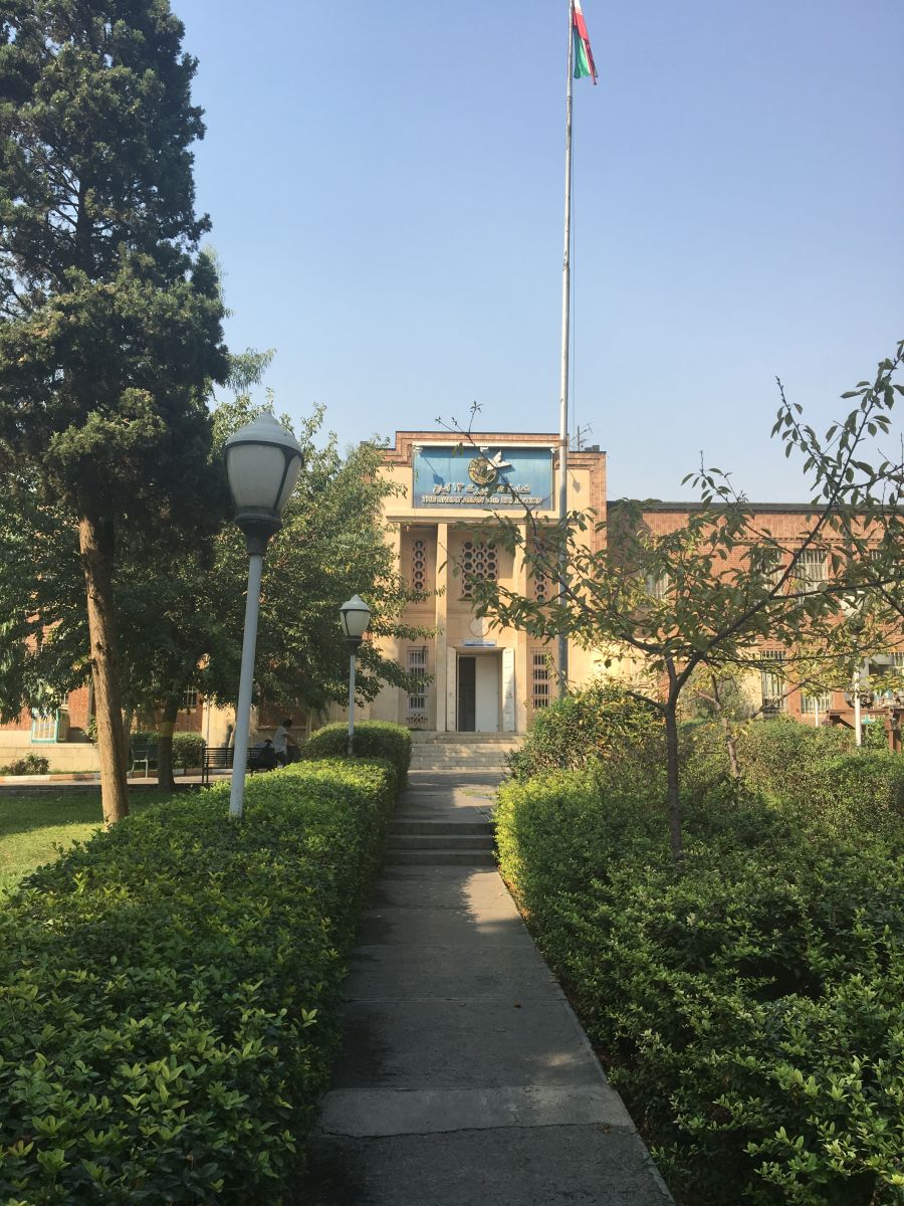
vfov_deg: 61.7
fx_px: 1010
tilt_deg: +9.3
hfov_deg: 48.2
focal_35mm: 29
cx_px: 452
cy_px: 603
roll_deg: -0.4
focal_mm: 4.15
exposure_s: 1/845
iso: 25
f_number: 2.2
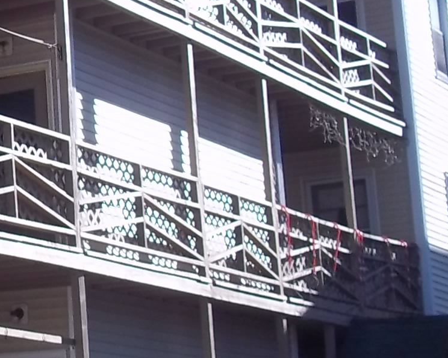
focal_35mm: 136
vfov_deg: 11.3
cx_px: -184
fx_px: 1803
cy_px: 65
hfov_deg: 13.5
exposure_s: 1/160
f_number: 8
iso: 80
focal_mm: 6.5
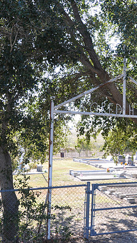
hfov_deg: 26.4
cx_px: 133
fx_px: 278
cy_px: 121
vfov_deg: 47.4
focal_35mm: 43
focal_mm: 18
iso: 200
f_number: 8
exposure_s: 1/60
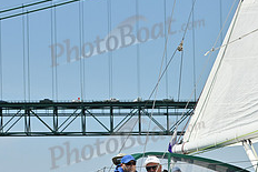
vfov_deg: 5.5
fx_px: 1793
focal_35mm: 250
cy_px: 183
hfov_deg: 8.2
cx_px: 264
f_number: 10
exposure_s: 1/1000
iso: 320
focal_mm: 100
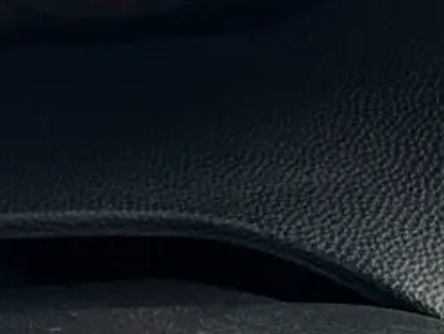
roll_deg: -0.9
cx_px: -456
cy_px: -230
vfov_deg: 12.7
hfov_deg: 14.8
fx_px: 1386
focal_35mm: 108
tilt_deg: -29.2
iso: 32
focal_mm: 2.22
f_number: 2.2
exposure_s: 1/121
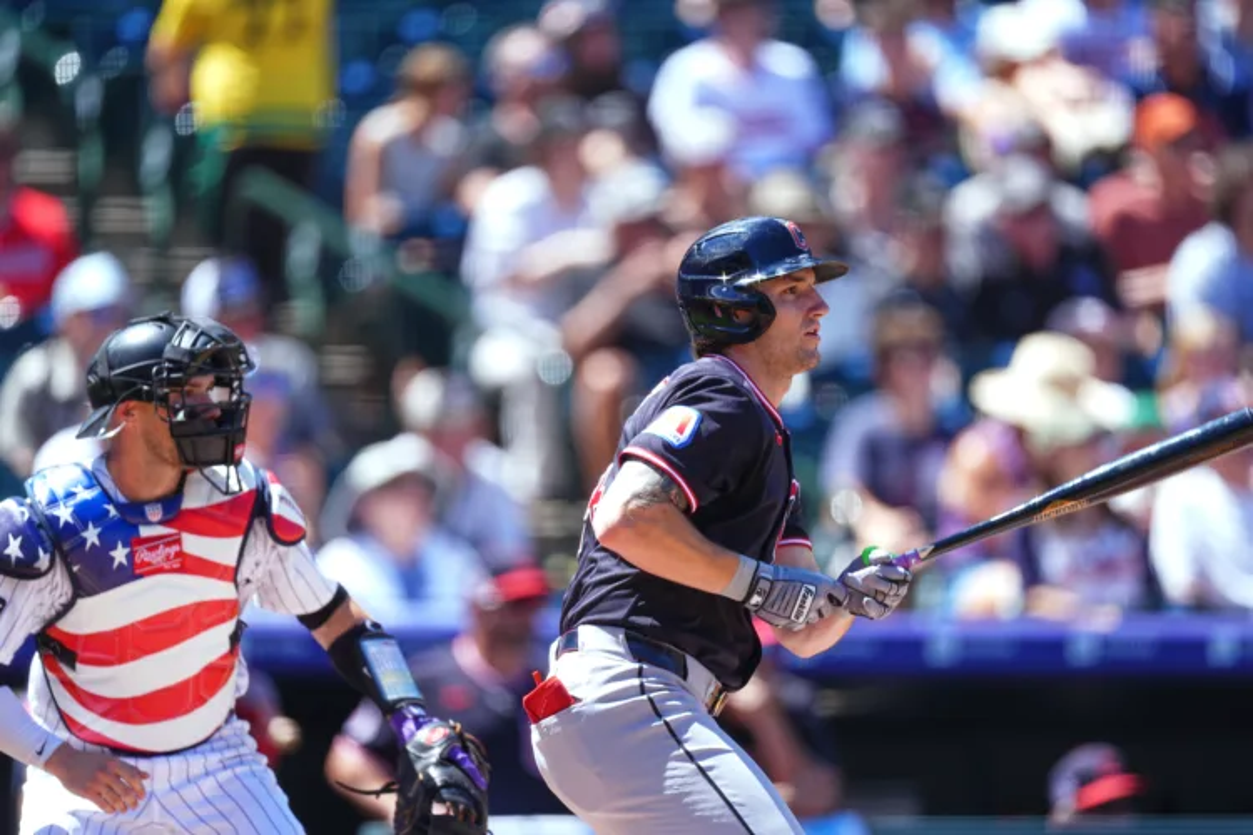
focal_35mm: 600
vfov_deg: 2.3
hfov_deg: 3.4
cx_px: 626
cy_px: 418
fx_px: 20882
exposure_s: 1/800
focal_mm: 600
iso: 200
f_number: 4
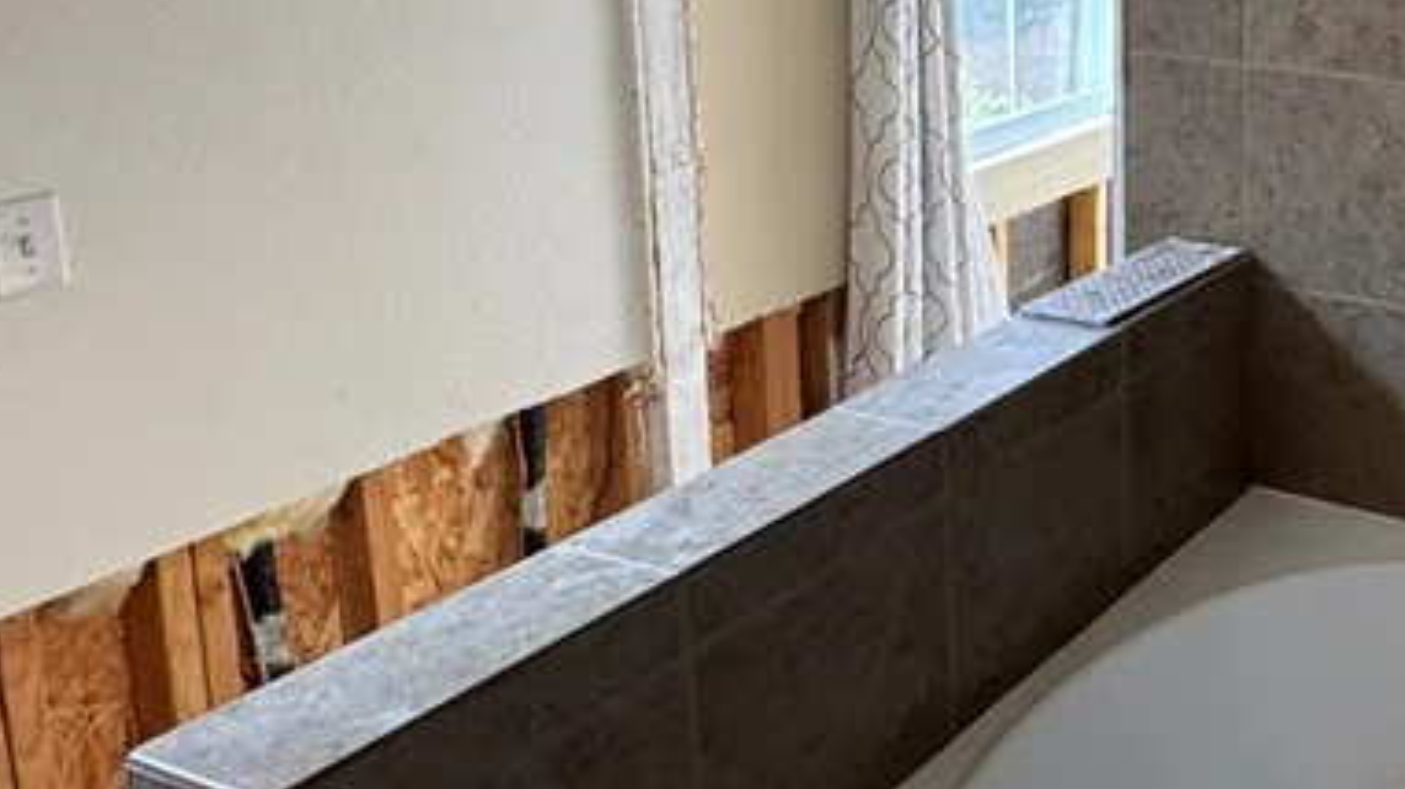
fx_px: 1527
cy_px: 26
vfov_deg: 27.5
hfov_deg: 40.8
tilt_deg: -11.0
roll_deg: -2.7
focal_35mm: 41
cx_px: 1505
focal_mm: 2.22
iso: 125
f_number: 2.2
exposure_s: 1/120
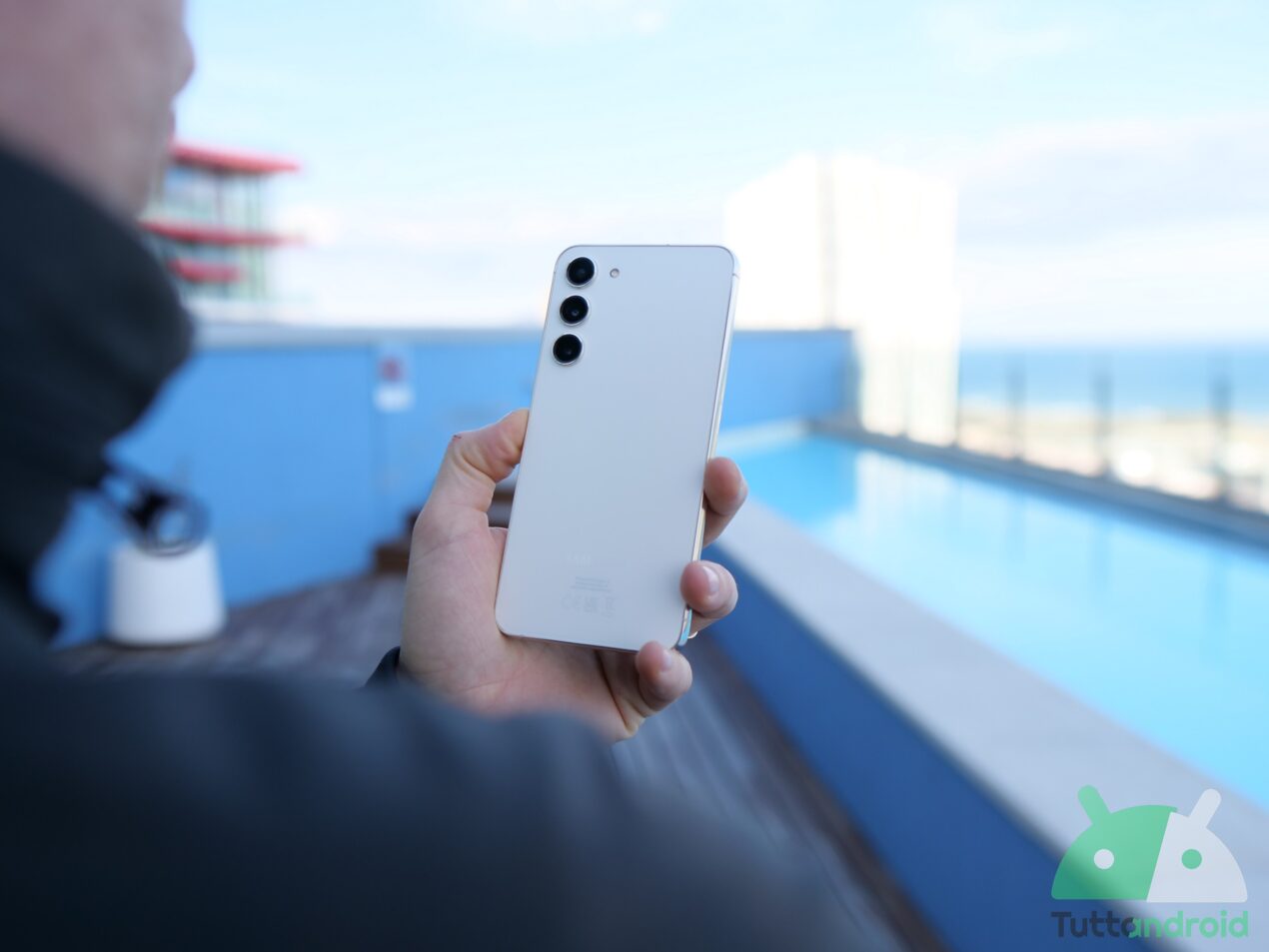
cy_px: 476
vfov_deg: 44.2
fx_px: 1173
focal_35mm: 32
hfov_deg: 56.8
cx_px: 634
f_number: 1.8
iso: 200
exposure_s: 1/2000
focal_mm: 16
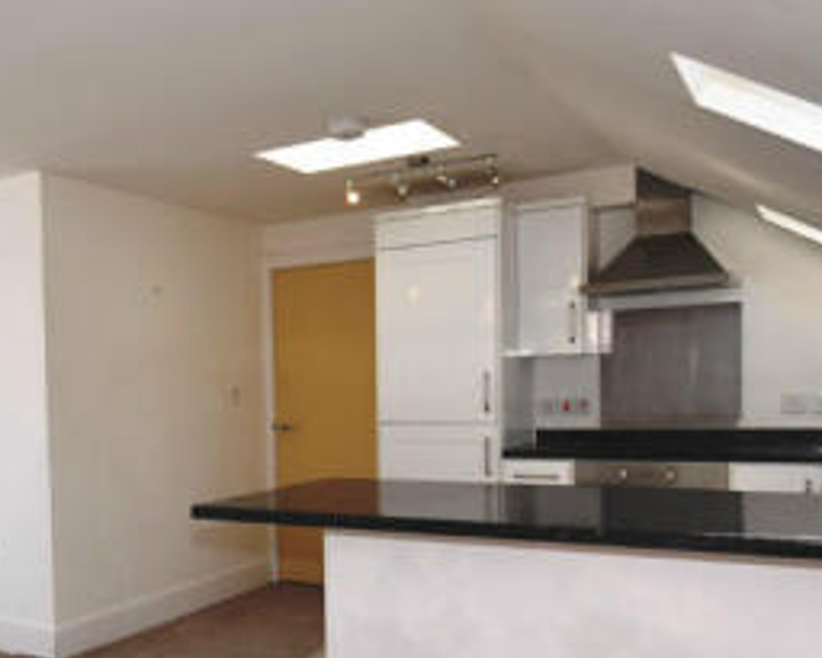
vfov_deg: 40.6
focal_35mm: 36
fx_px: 876
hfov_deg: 46.3
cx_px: 111
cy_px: 445
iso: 125
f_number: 5.6
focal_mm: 10
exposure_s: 1/125
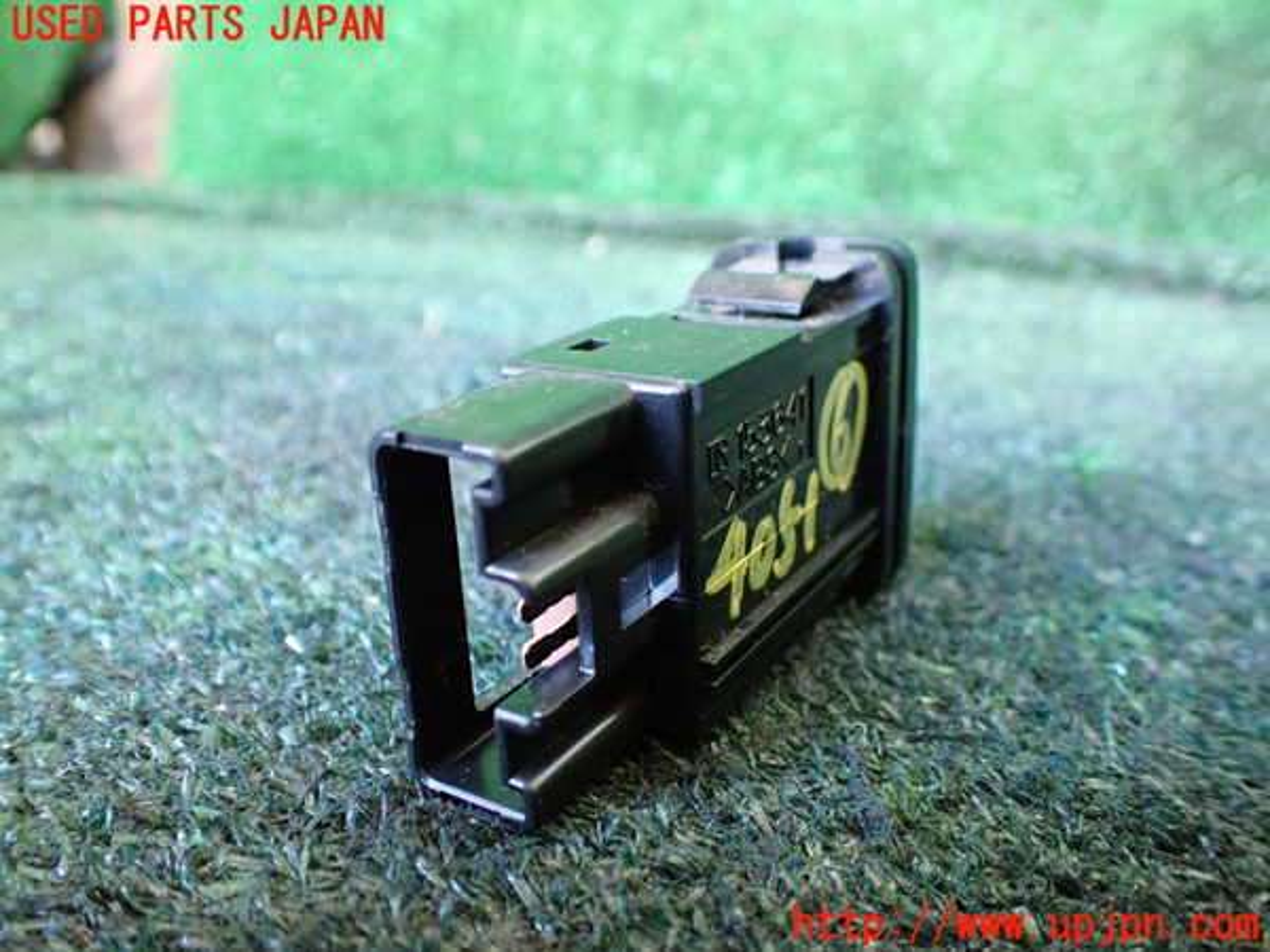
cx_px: 635
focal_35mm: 30
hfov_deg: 60.0
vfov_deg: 46.8
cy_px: 476
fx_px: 1101
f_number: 2.3
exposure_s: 1/30
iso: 800
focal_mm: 5.4
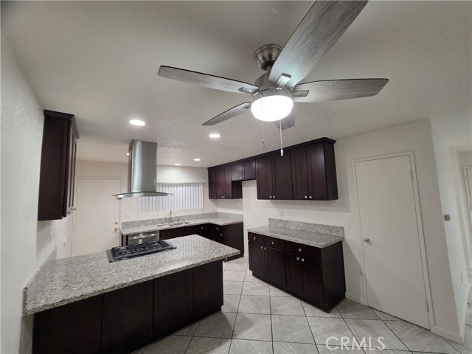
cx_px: 236
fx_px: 177
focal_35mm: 13
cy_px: 177
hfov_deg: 106.2
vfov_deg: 89.9
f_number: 1.9
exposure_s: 1/120
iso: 250
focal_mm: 2.2
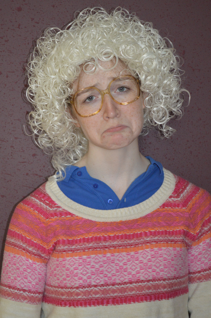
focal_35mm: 78
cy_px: 159
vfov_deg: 26.0
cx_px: 106
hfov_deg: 17.5
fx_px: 687
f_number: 5.6
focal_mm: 52
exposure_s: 1/60
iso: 1600
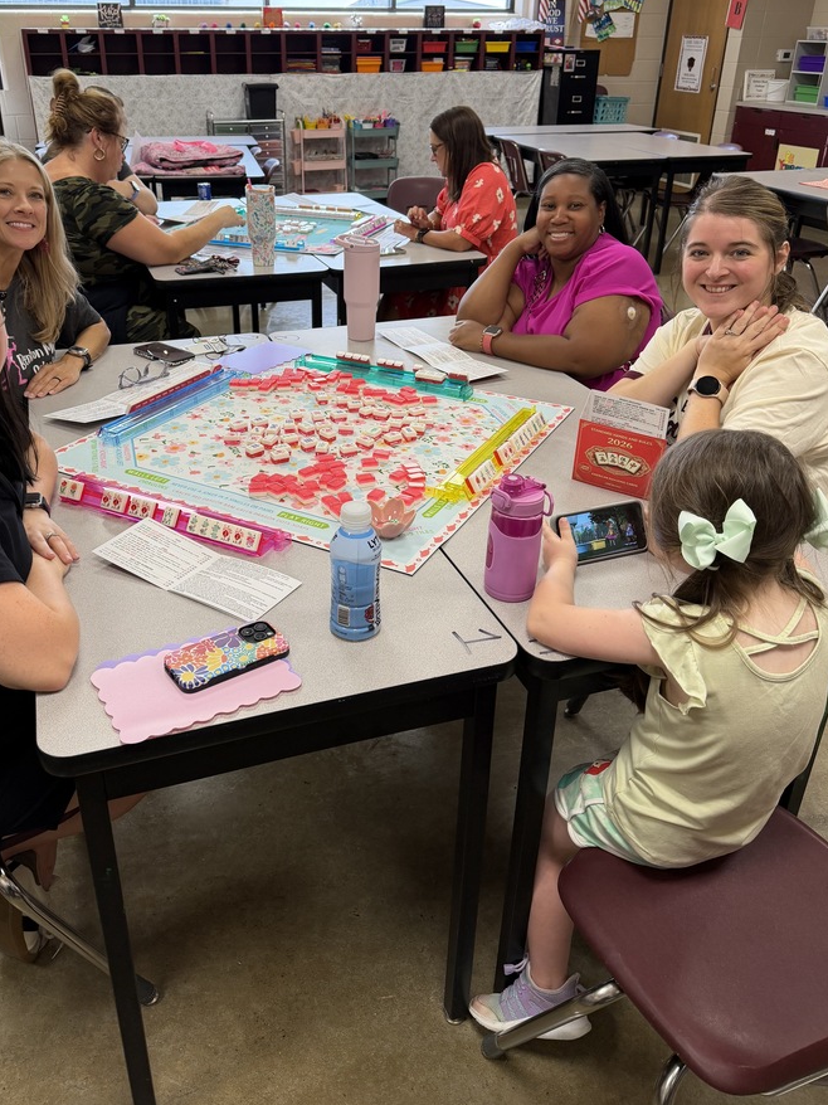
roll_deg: -0.1
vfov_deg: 63.3
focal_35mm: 28
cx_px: 357
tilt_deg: -26.6
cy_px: 492
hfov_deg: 49.6
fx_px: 893
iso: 125
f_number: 1.78
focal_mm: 6.76
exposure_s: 1/120
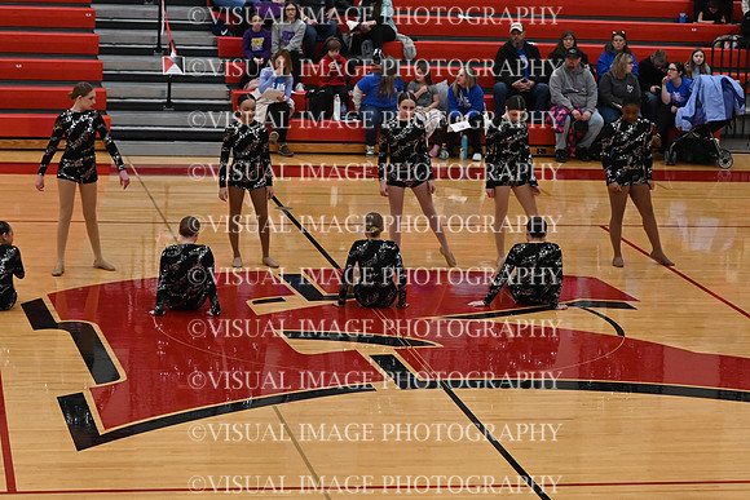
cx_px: 375
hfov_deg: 19.5
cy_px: 250
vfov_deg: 13.0
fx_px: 2188
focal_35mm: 105
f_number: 4
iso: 5000
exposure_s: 1/400
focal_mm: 70
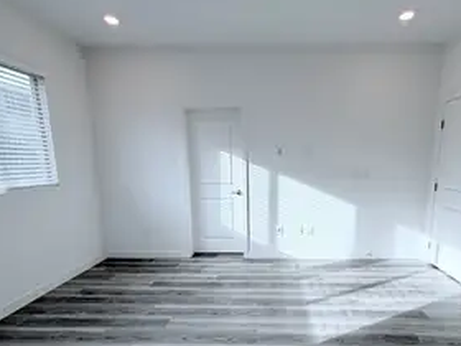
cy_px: 208
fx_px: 266
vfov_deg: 65.4
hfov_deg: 81.1
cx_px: 267
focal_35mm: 20
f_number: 2.2
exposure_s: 1/120
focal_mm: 2.22
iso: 25
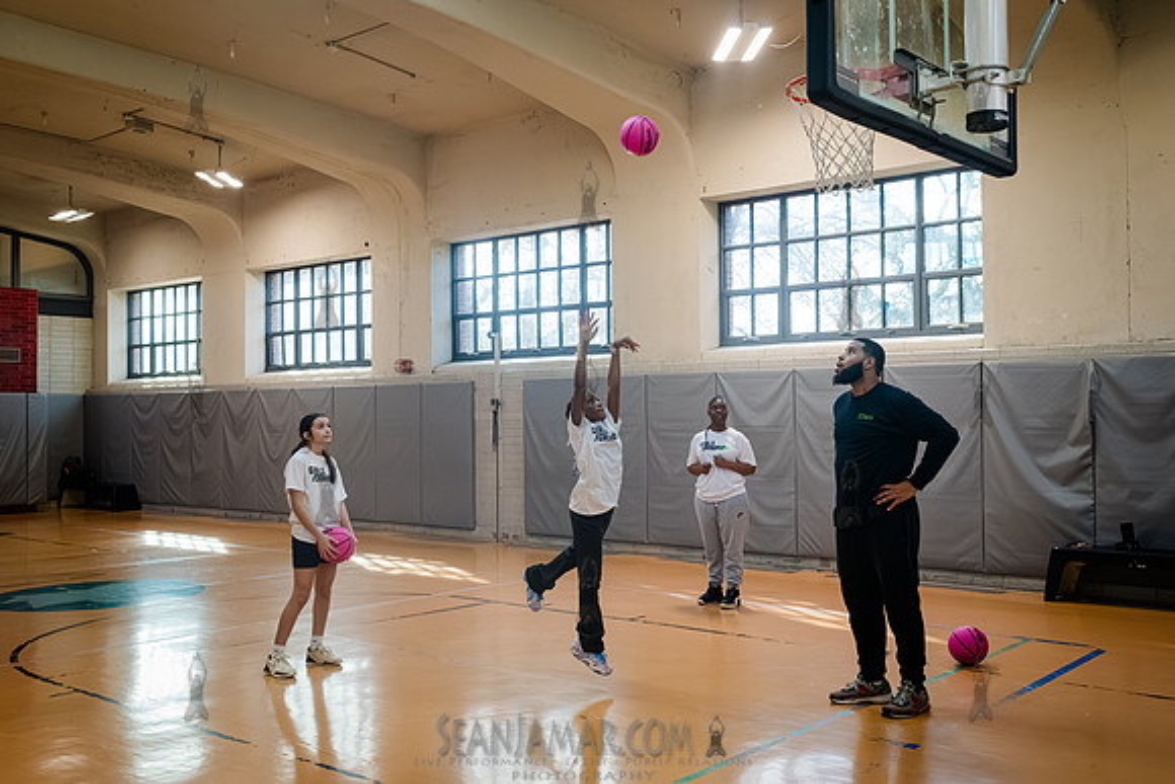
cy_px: 392
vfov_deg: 37.9
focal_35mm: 35
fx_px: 1143
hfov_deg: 54.4
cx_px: 588
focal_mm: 35
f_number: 5.6
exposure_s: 1/1000
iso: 8000
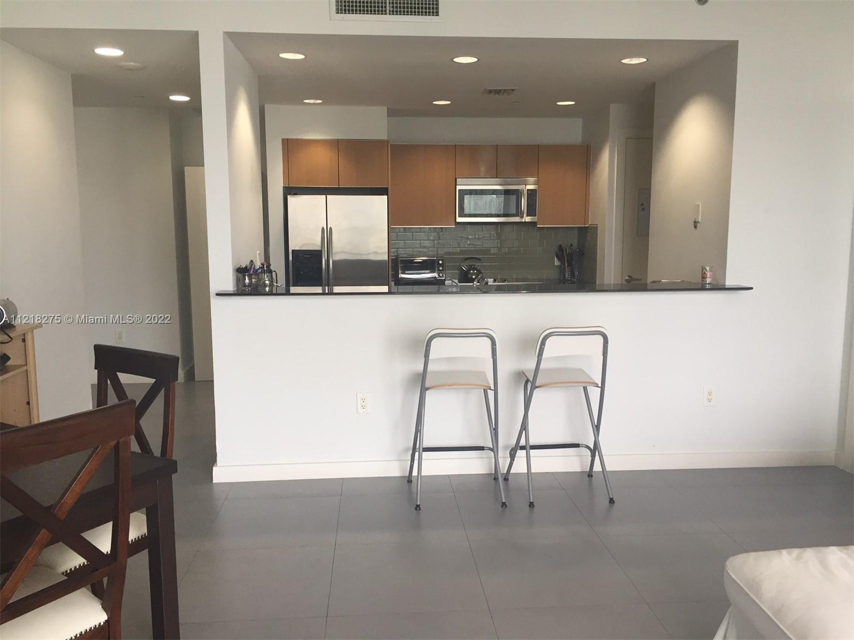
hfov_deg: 61.7
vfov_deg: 48.2
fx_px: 715
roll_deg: +0.0
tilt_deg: -8.7
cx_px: 427
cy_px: 320
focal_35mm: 29
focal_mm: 4.15
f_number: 2.2
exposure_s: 1/40
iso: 40
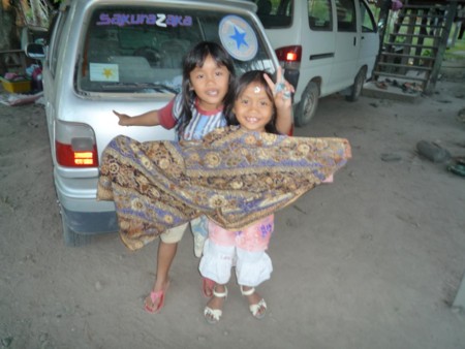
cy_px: 174
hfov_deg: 69.4
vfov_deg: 54.9
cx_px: 232
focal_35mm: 25
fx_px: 336
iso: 160
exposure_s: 1/30
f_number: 2.8
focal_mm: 4.4
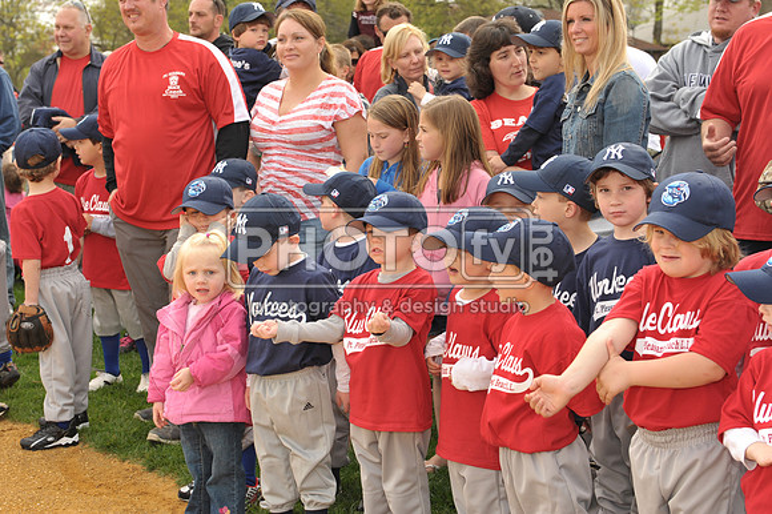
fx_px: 1500
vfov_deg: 19.4
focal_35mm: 70
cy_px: 257
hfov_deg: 28.9
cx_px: 386
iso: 400
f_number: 8
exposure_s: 1/250
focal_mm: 70
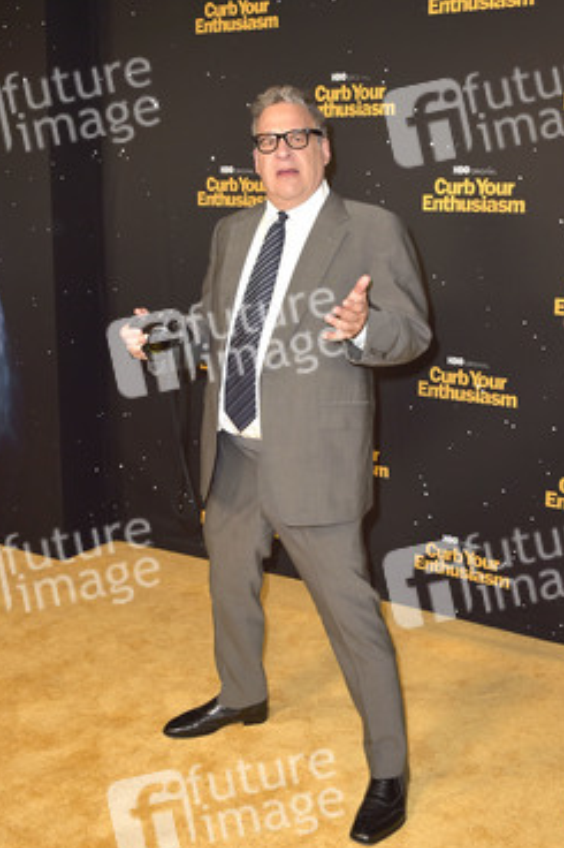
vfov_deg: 51.8
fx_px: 870
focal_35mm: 37
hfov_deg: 35.9
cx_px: 294
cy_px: 459
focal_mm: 34
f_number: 7.1
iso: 320
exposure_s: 1/250
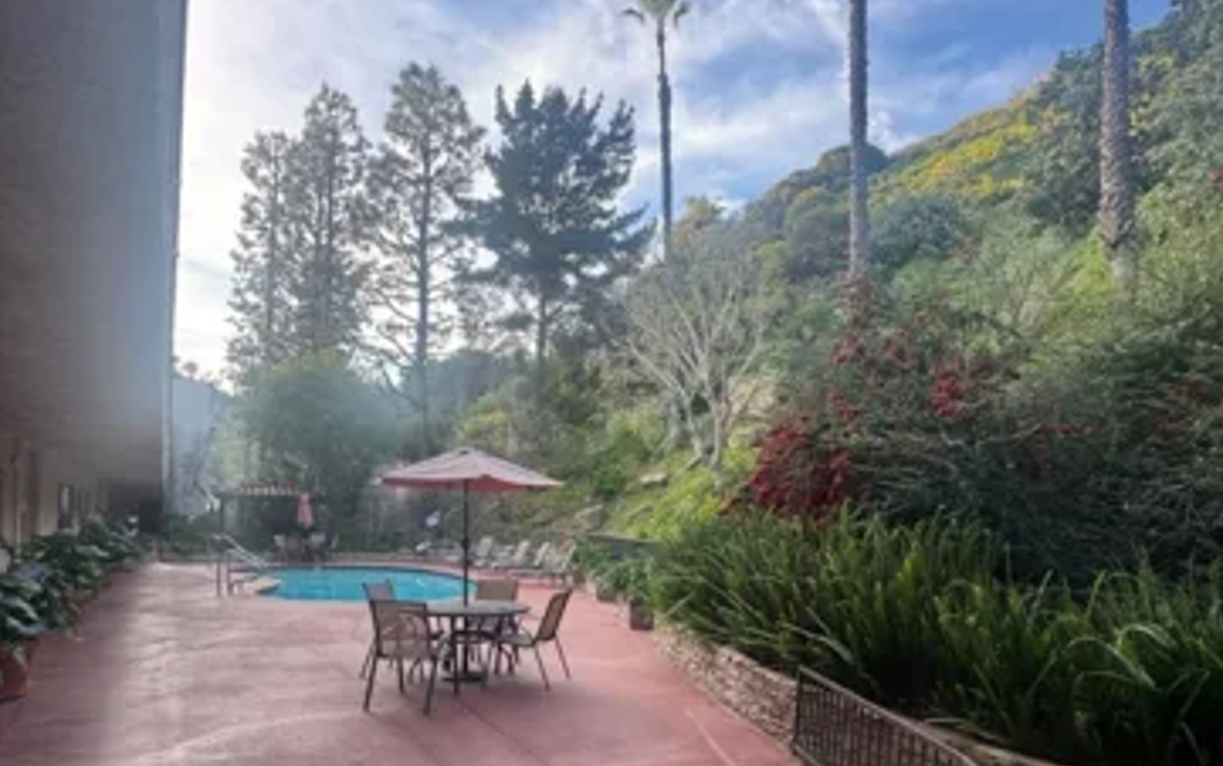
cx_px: 647
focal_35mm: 23
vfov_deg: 51.7
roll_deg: +1.5
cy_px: 532
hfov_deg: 77.1
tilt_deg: -1.7
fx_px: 767
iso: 50
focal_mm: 2.22
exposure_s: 1/99
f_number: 2.2
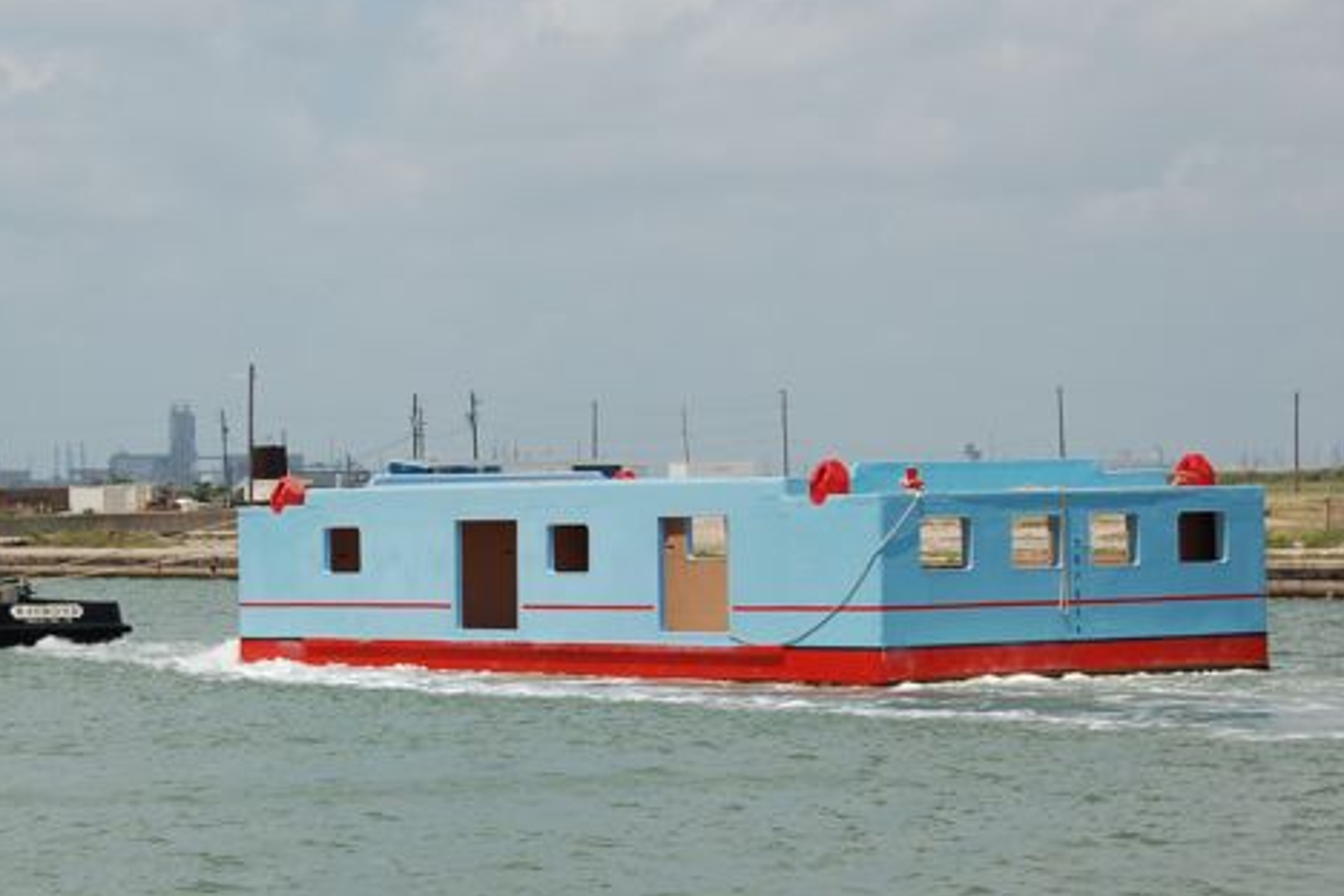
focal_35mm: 123
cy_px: 546
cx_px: 428
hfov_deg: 16.6
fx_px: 4592
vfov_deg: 11.1
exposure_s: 1/800
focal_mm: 60
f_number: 7.1
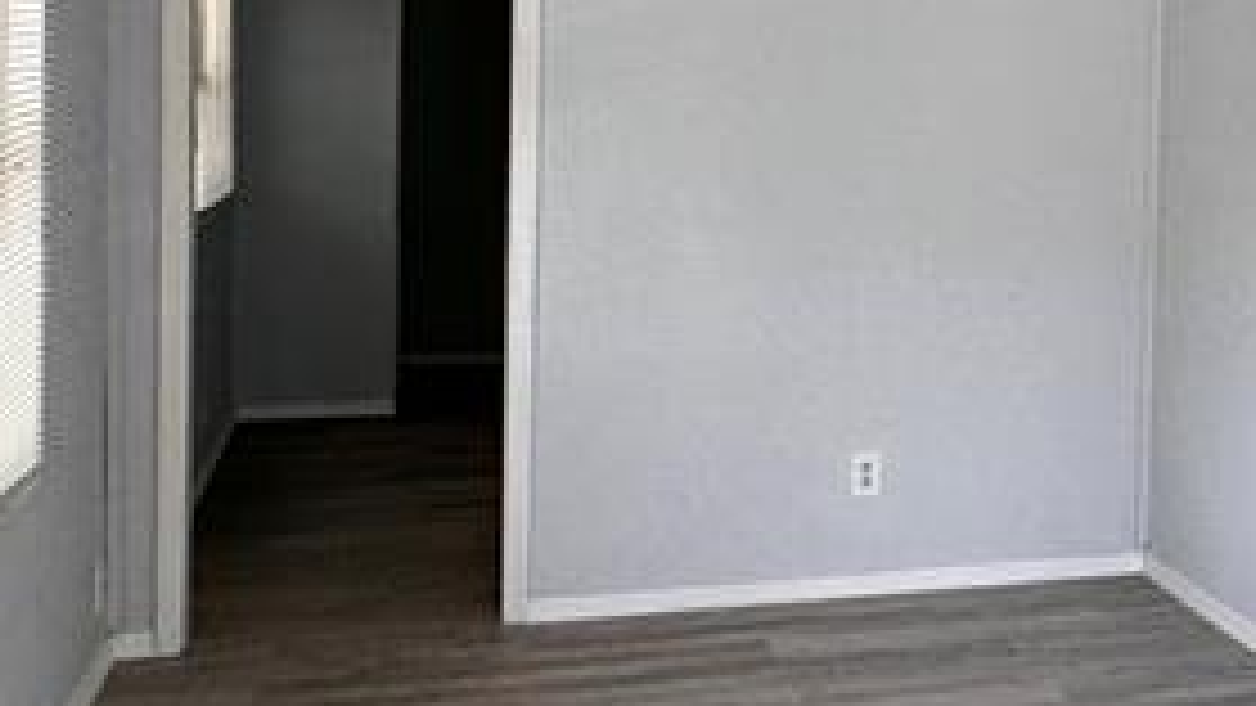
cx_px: 1188
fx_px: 1865
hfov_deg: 34.6
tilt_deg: -2.1
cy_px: 171
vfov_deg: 21.3
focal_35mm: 56
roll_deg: -1.9
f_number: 2.2
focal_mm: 2.22
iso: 50
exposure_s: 1/120
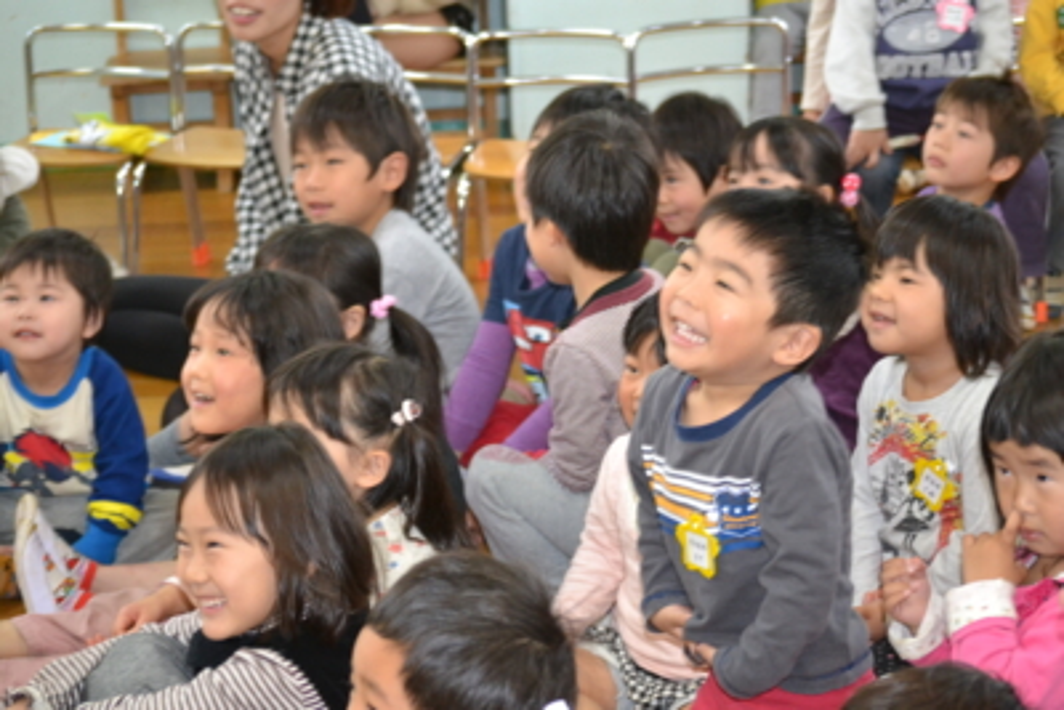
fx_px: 2439
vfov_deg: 16.6
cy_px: 355
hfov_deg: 24.6
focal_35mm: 82
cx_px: 532
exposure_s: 1/60
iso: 1800
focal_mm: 55
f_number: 4
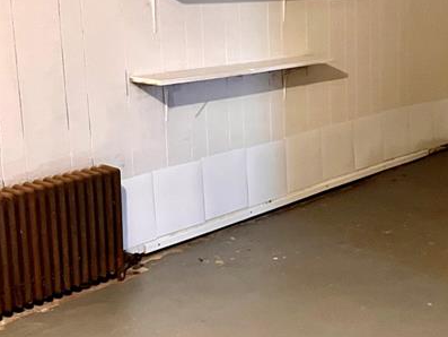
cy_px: 175
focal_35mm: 67
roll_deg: +0.1
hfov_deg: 28.5
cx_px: 341
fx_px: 867
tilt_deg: -12.3
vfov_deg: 21.9
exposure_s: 1/40
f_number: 1.6
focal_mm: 5.1
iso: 500
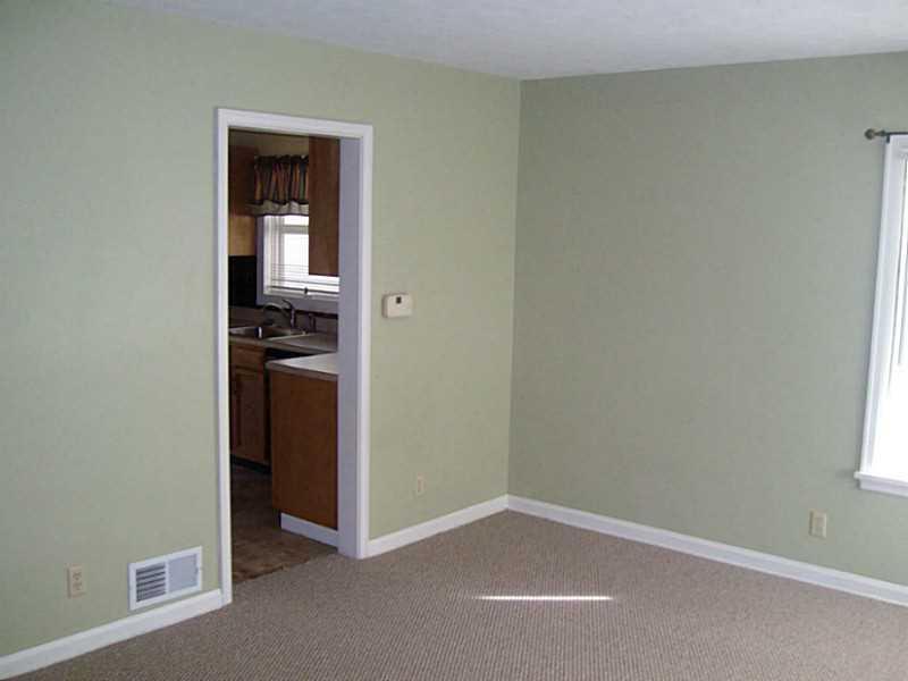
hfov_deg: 52.6
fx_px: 918
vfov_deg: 40.7
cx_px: 454
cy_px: 340
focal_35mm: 35
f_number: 2.8
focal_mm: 5.8
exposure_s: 1/40
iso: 200
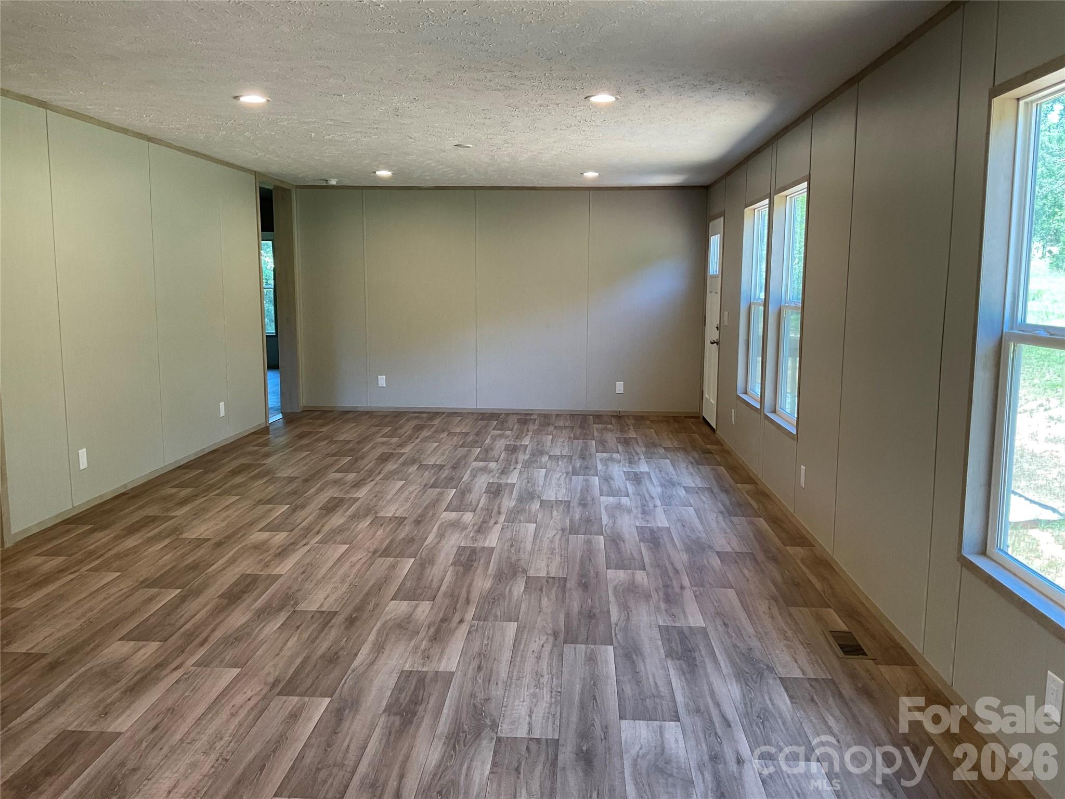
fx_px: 892
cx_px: 532
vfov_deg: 48.2
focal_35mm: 29
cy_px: 400
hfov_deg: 61.7
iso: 50
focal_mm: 3
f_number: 1.8
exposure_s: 1/60
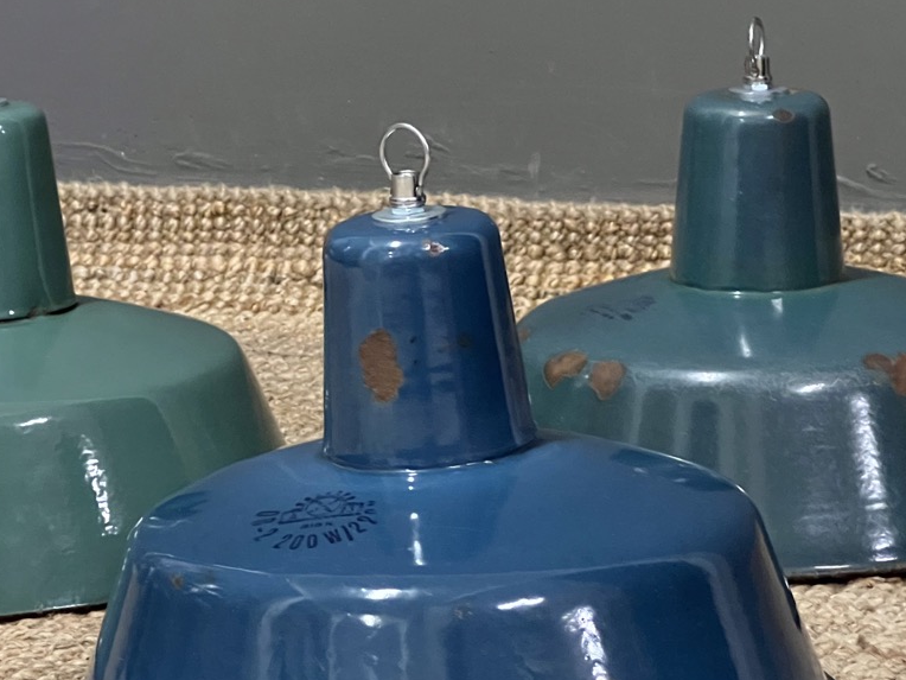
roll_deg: +2.9
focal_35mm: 129
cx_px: 384
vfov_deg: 11.5
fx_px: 3376
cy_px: 382
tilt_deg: -11.1
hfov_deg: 15.3
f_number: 2.8
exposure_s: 1/34
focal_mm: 9
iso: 800
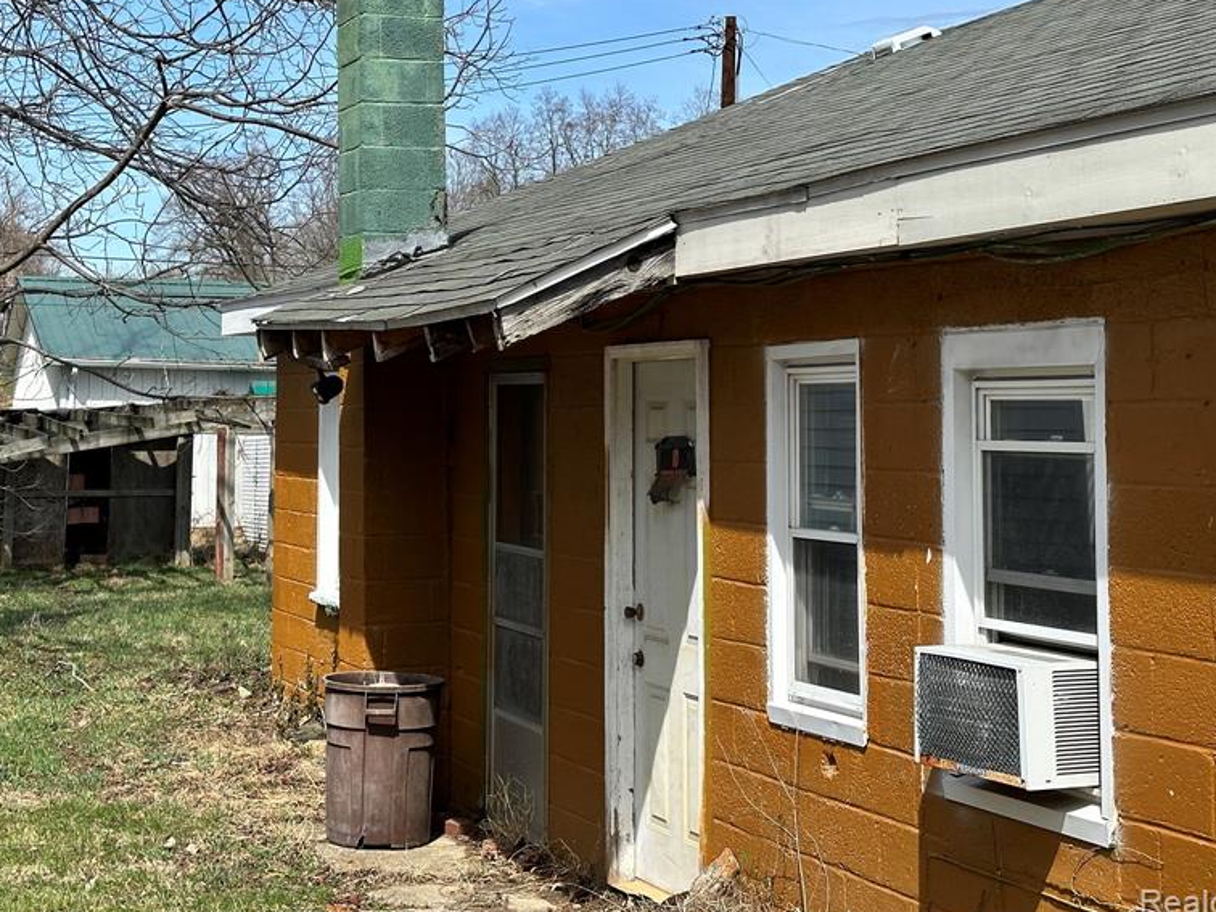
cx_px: 479
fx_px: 2283
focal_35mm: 65
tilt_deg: +2.4
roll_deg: -1.7
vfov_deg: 22.5
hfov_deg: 29.7
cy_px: 310
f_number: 1.78
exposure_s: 1/3731
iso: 64
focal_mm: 6.86
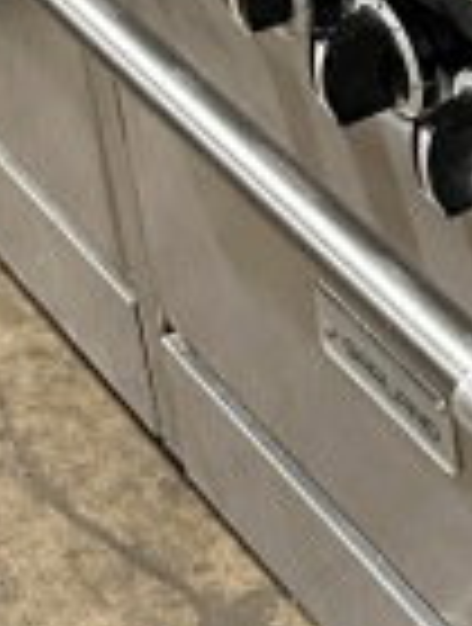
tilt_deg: -21.0
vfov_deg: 13.2
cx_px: 1169
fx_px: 2534
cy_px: -358
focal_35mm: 140
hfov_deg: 9.4
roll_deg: -1.4
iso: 640
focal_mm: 6.86
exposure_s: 1/60
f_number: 1.78
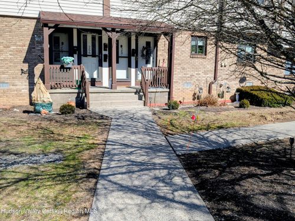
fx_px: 205
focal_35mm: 24
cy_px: 110
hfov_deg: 71.6
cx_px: 148
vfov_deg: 56.8
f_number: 1.68
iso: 20
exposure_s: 1/1178
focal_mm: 6.9
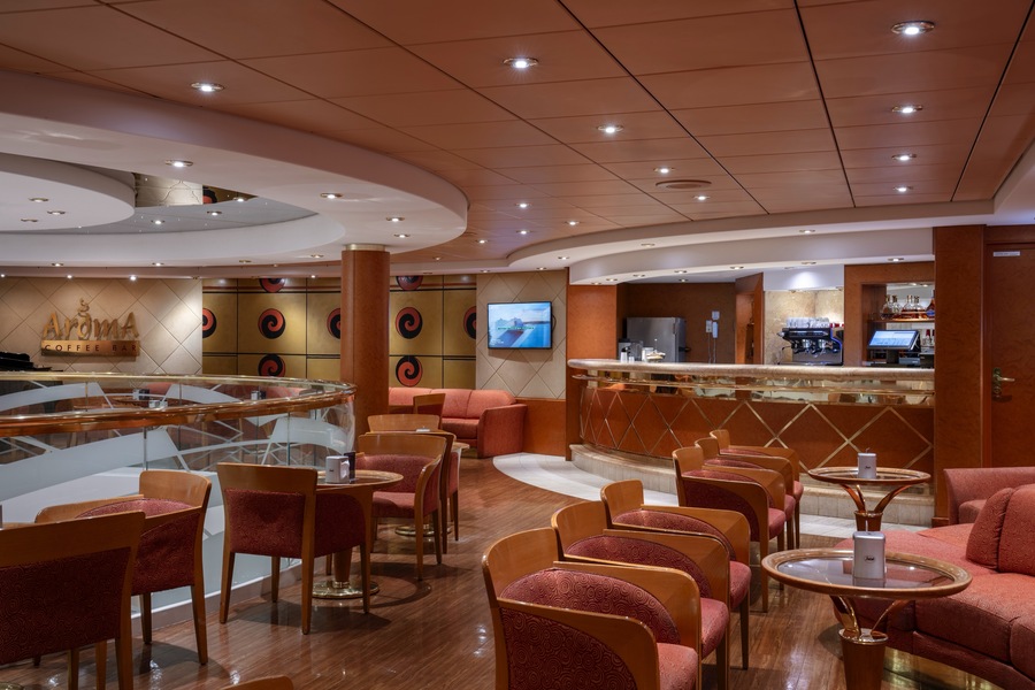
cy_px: 345
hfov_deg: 50.7
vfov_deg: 35.1
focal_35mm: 38
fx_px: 1092
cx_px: 518
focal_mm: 38
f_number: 11
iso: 100
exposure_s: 1
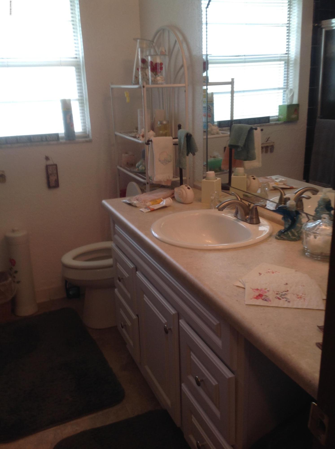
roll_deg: +3.6
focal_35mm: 35
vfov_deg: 52.7
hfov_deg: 40.6
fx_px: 453
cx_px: 168
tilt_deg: -19.7
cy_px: 224
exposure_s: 1/30
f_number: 2.4
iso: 64
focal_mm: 4.28
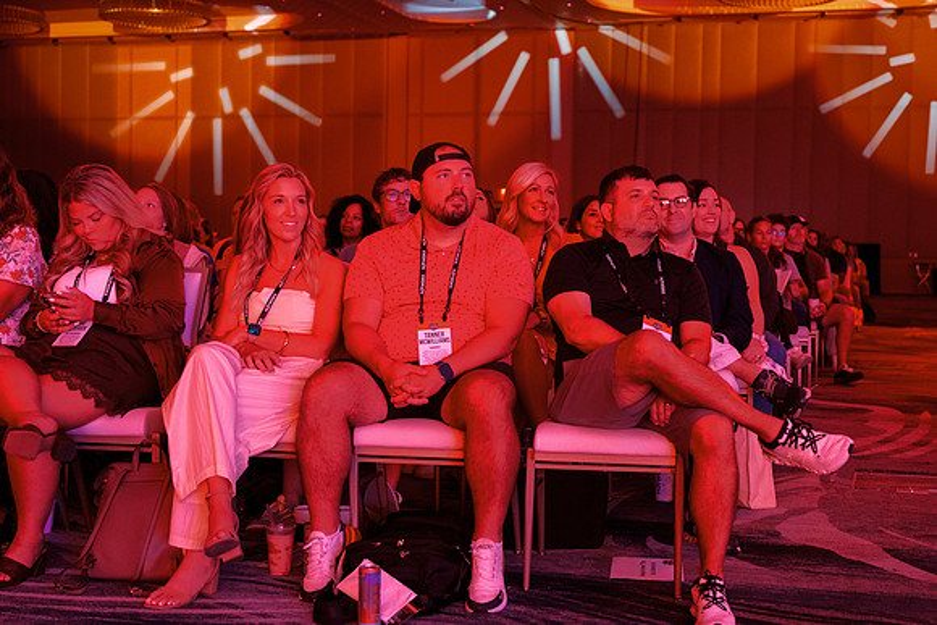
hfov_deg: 39.6
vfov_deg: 27.0
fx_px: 1302
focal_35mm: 50
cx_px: 468
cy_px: 312
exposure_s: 1/60
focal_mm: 50
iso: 2000
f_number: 4
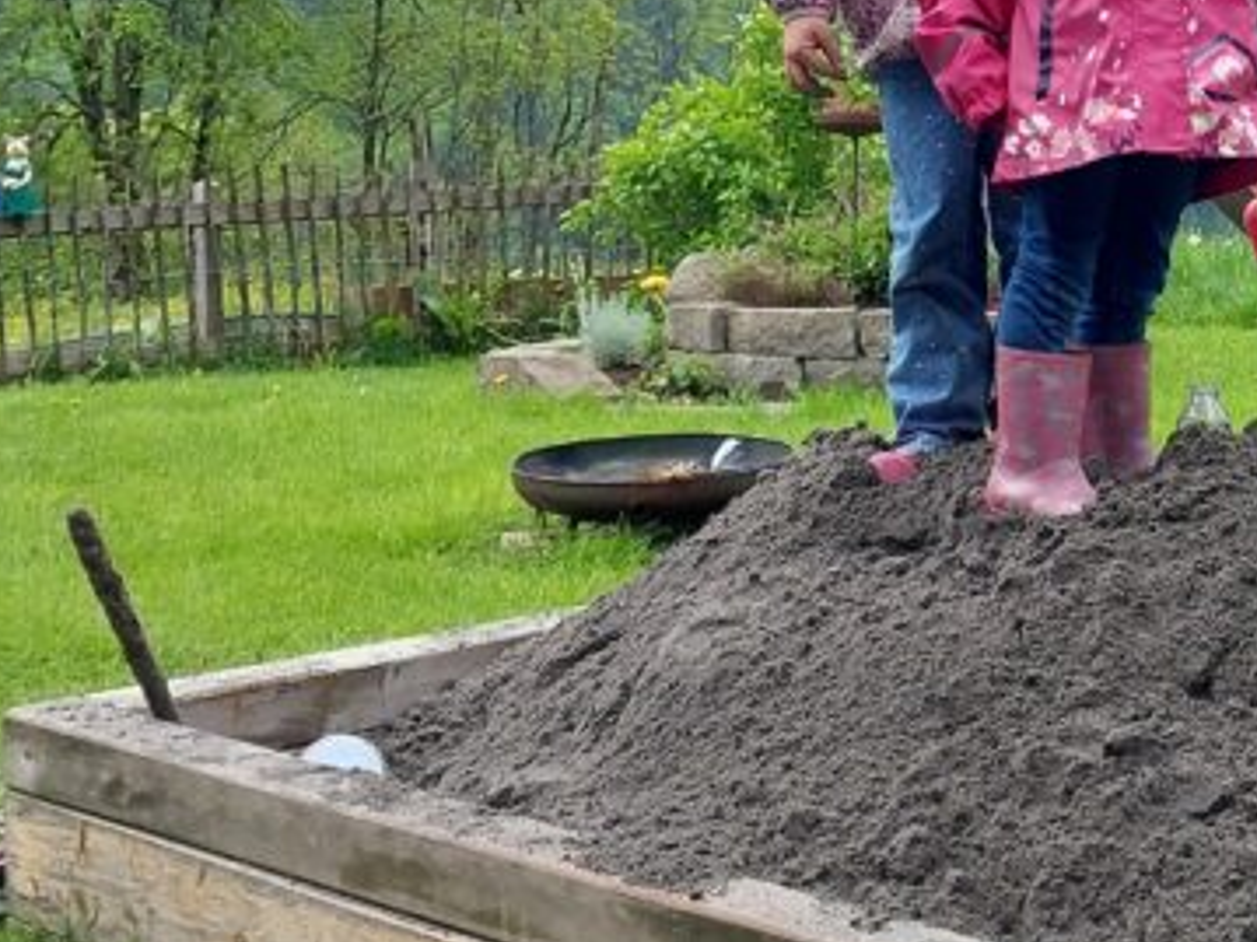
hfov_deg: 24.3
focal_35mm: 77
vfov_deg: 19.0
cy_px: 259
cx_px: 1232
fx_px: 2795
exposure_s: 1/217
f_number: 1.8
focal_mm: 4
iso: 20
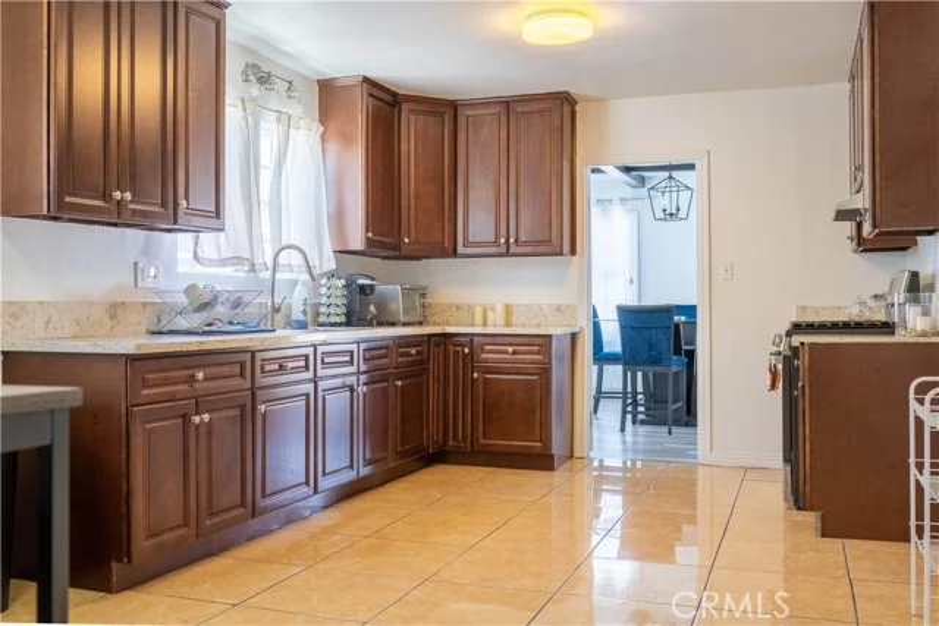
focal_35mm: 35
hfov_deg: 54.4
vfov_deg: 37.9
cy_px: 313
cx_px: 470
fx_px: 913
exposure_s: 1/500
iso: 1000
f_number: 4.5
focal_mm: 35
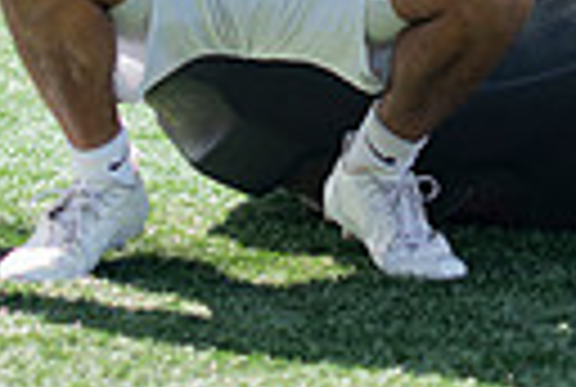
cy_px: -430
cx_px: 405
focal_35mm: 226
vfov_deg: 5.9
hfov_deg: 9.1
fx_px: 3624
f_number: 2
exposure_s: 1/400
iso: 64
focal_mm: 50
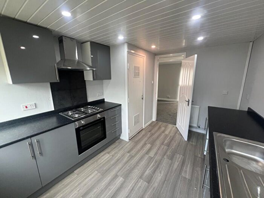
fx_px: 99
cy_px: 99
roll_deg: +0.8
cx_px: 132
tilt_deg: -12.6
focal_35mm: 13
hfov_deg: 106.2
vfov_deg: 89.9
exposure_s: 1/99
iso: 160
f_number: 1.8
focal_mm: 1.57
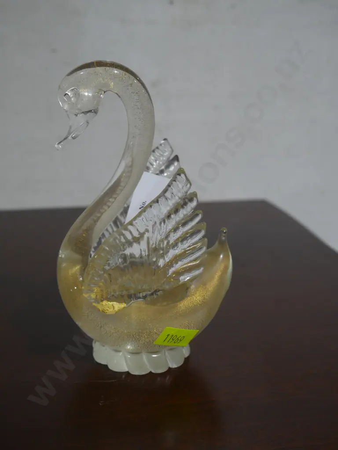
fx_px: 651
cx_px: 169
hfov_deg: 29.1
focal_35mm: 50
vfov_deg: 38.2
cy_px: 225
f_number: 5.3
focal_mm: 25
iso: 400
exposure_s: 1/60
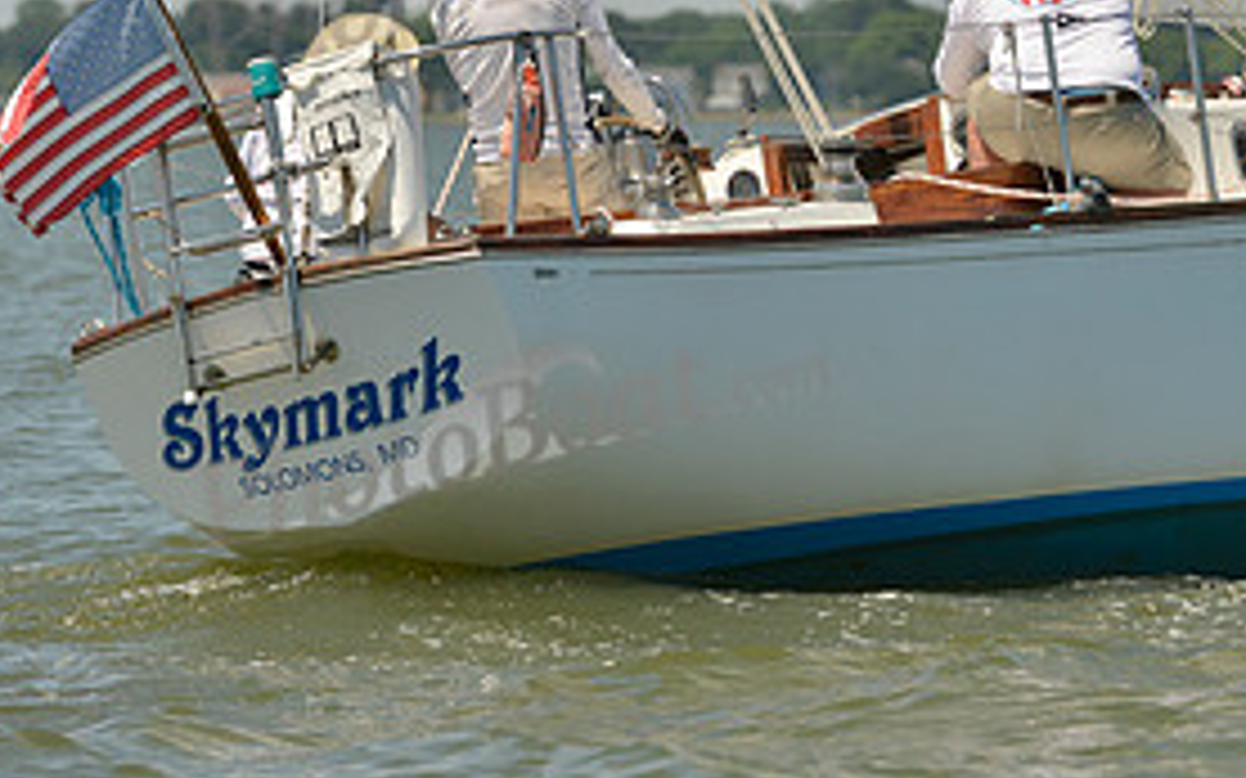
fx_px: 14497
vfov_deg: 3.1
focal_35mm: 427
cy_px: 137
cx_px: 1066
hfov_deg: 4.9
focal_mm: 200
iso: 200
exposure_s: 1/1600
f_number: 5.6
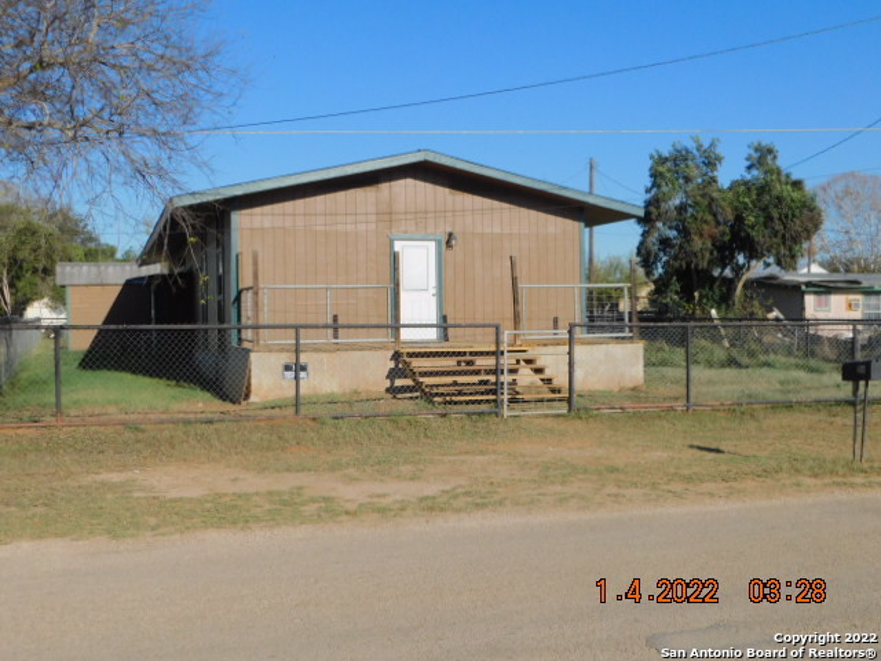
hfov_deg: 46.8
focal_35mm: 40
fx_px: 1018
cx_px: 440
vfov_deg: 36.0
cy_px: 330
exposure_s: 1/500
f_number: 7.2
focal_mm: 7.1
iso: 125
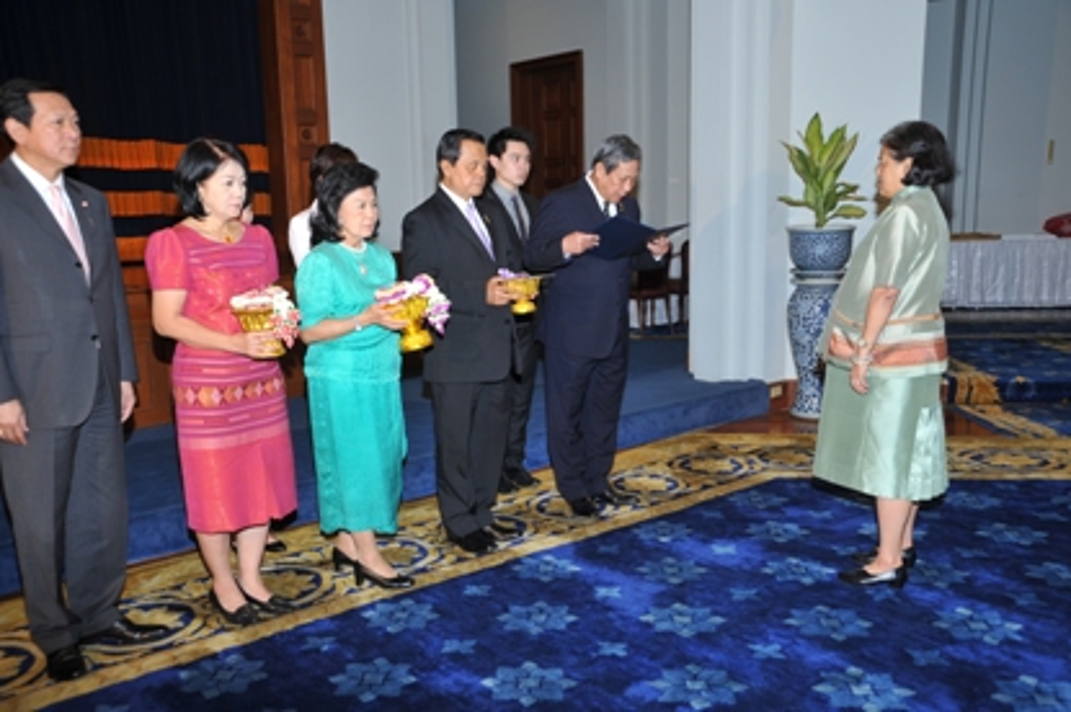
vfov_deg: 38.8
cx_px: 536
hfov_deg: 55.8
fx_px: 1011
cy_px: 356
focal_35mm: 34
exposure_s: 1/60
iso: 400
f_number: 5.6
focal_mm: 34
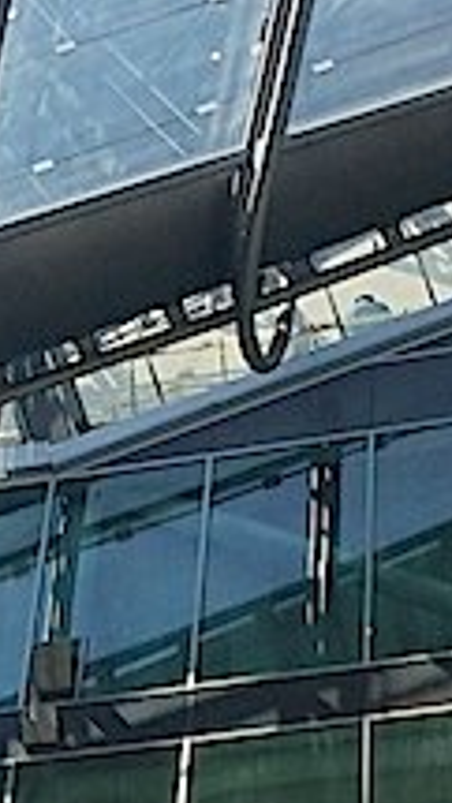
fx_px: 2918
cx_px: -243
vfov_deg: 15.6
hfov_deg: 8.6
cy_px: 629
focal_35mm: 137
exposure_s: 1/1080
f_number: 2.2
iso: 32
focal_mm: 4.12
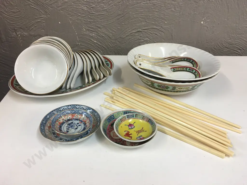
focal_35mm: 29
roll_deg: -1.2
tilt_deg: -29.6
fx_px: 207
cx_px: 124
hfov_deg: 61.7
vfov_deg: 48.2
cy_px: 92
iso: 64
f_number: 2.2
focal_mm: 4.15
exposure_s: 1/33
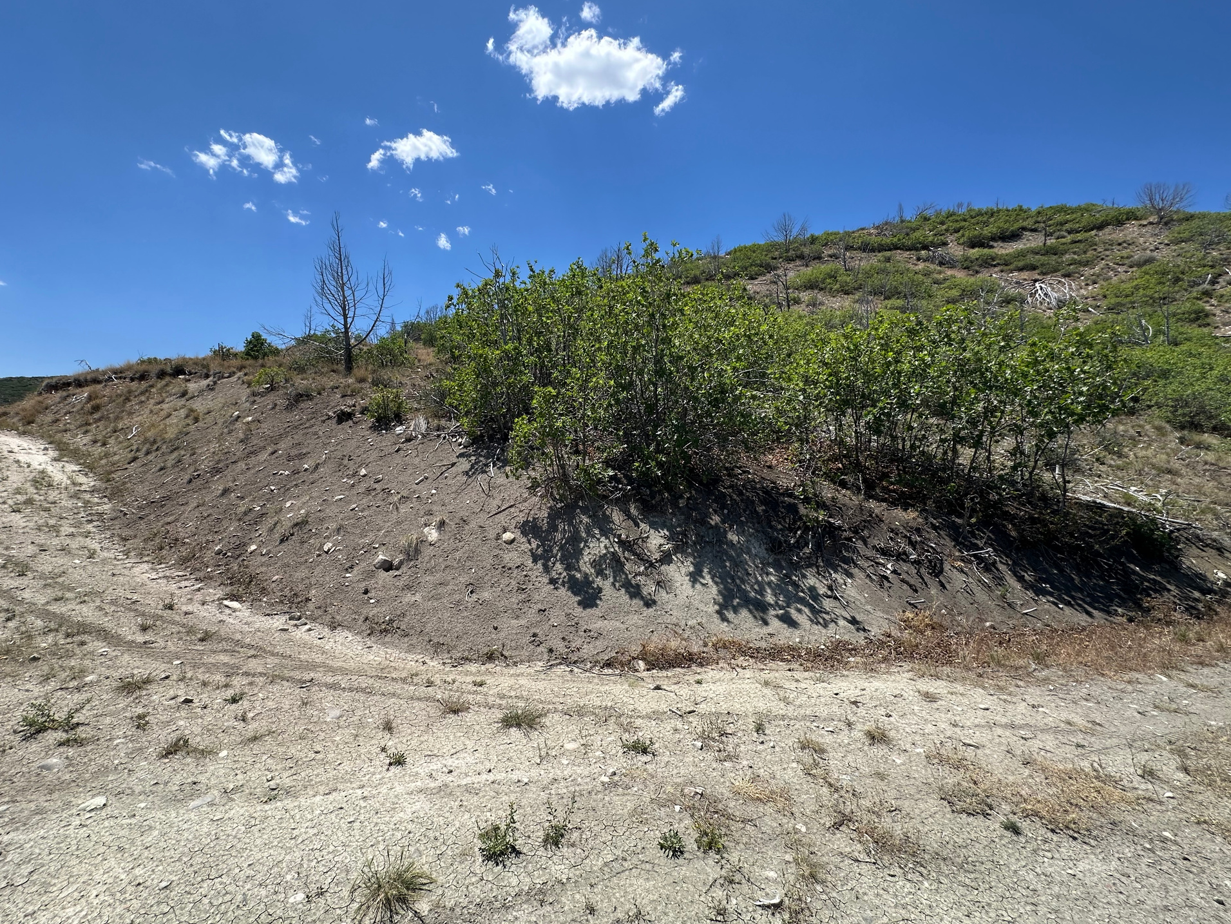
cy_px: 430
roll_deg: +0.4
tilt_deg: +2.1
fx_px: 534
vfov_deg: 81.6
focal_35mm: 15
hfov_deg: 98.1
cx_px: 602
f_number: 2.2
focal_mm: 2.22
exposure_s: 1/1473
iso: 40
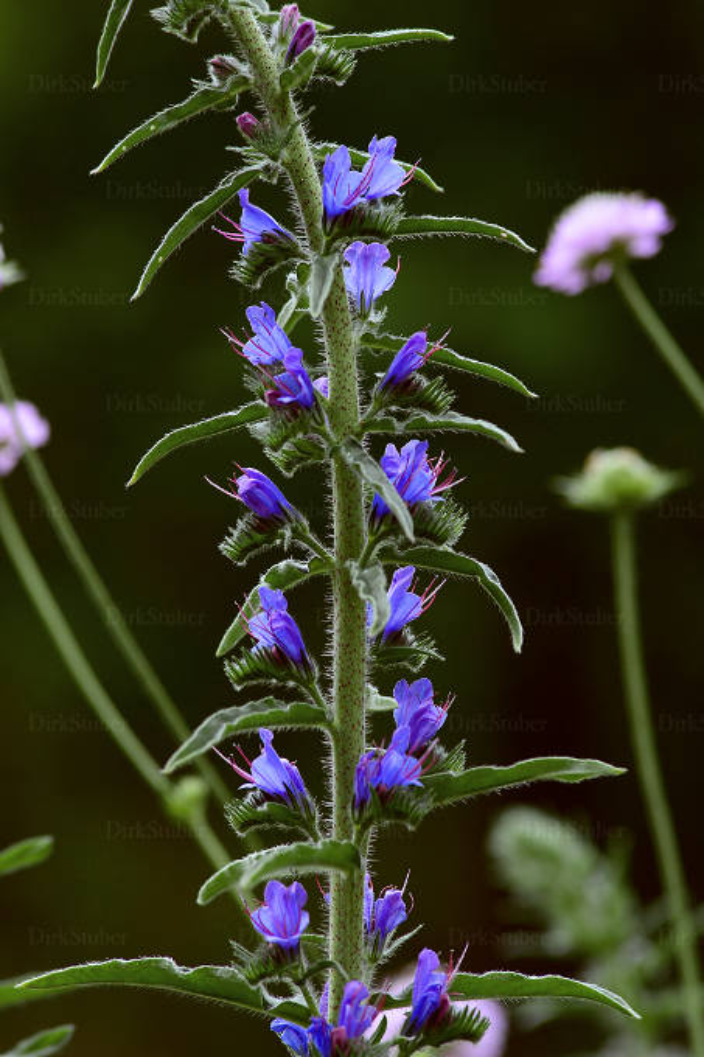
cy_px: 528
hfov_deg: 7.6
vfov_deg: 11.4
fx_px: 5282
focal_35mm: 180
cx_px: 352
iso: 400
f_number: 6.3
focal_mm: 180
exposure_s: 1/250
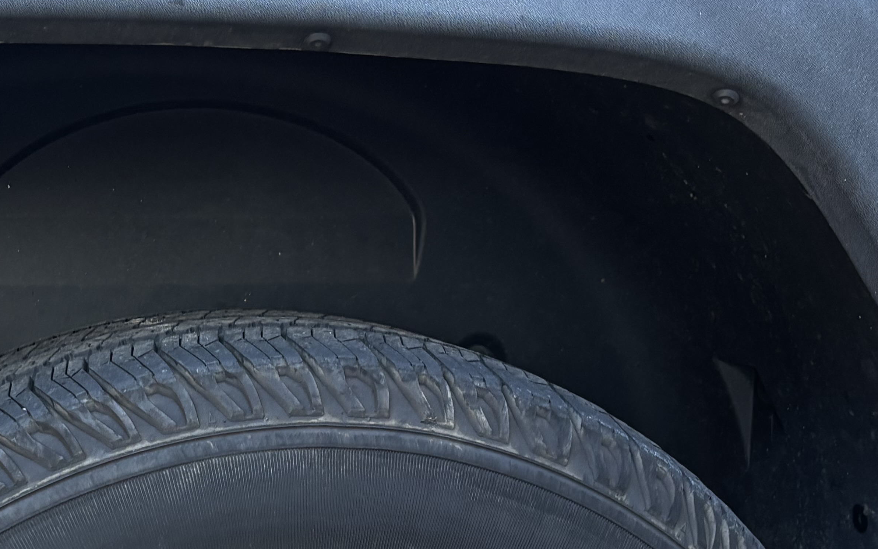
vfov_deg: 18.9
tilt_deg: -15.3
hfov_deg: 30.5
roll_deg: -1.3
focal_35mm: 66
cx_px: 218
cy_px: 607
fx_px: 1579
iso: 125
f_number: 1.6
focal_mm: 5.96
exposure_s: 1/110
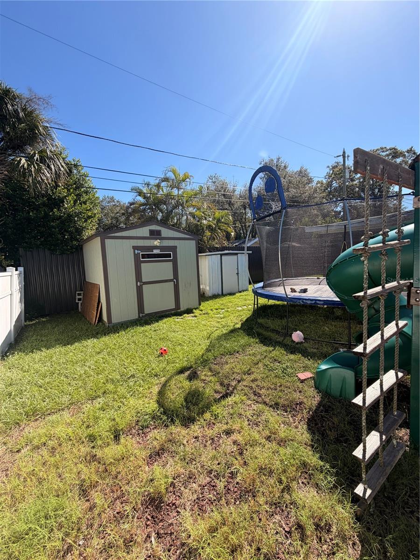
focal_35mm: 14
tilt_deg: +5.9
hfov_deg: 85.7
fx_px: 226
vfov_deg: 102.1
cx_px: 210
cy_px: 280
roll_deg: +1.2
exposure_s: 1/770
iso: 32
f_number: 2.2
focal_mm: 2.22
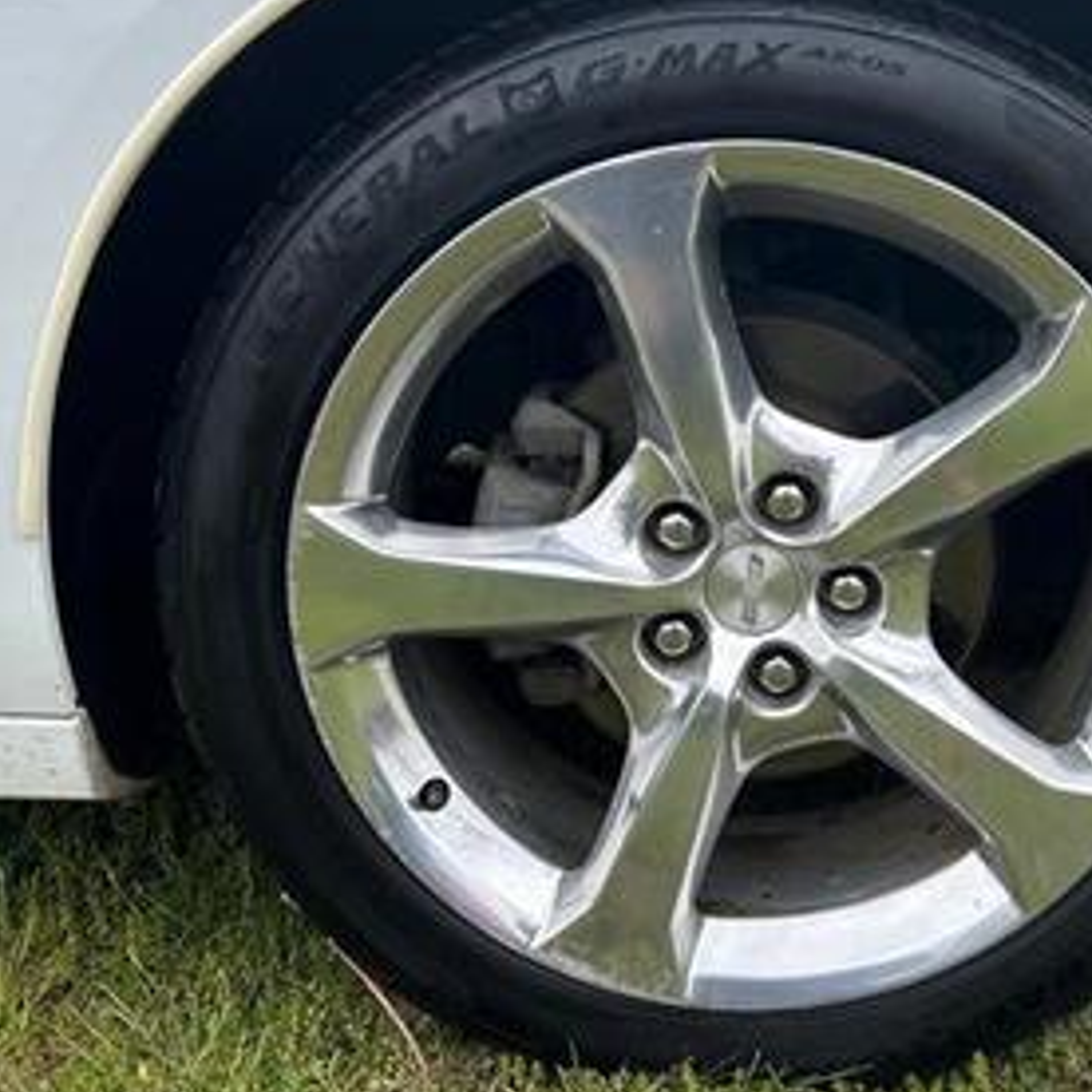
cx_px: 799
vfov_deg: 40.0
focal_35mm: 42
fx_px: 1499
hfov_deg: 39.1
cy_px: 475
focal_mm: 5.7
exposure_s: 1/924
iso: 50
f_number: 1.5
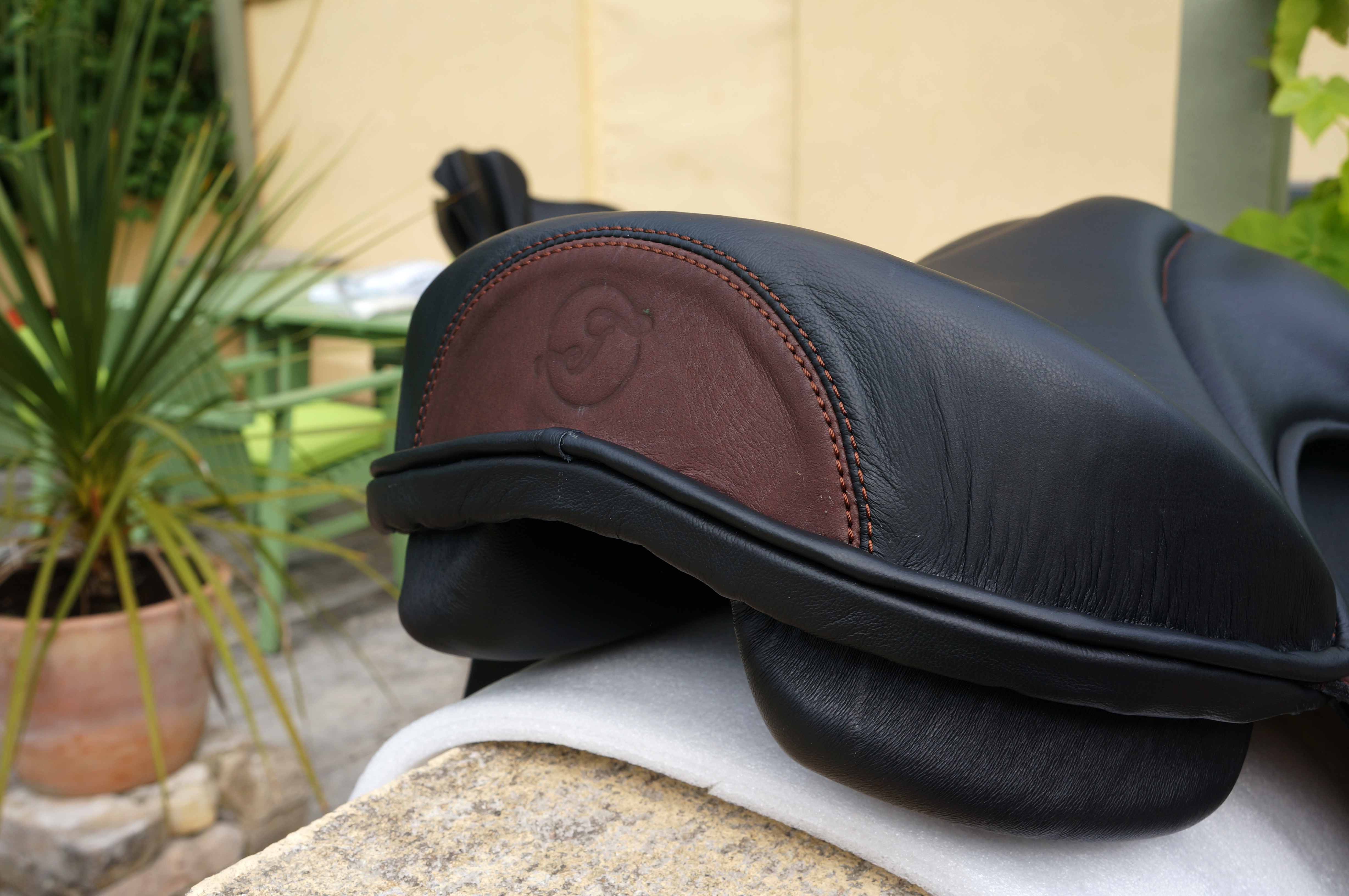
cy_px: 448
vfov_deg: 36.8
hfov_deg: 53.2
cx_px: 674
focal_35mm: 36
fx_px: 1348
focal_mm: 24
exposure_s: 1/100
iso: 100
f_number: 7.1
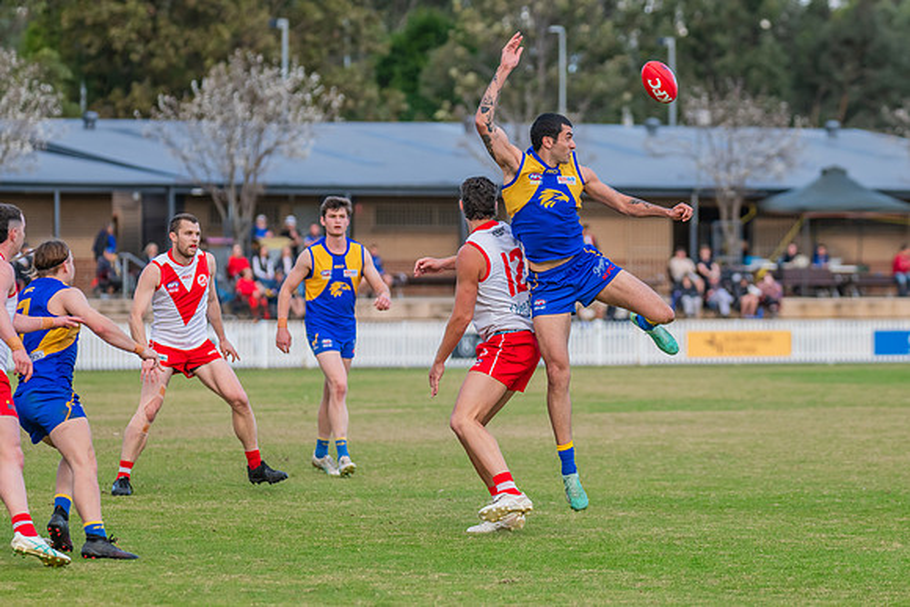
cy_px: 271
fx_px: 5881
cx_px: 504
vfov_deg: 5.9
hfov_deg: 8.8
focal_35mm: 233
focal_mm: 210
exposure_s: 1/1250
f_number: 5
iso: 800
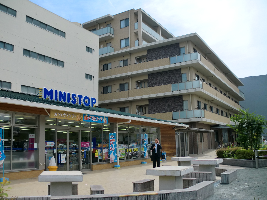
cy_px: 100
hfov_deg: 52.6
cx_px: 134
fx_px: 270
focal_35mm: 35
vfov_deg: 40.7
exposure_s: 1/200
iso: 64
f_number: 7.8
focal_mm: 6.3
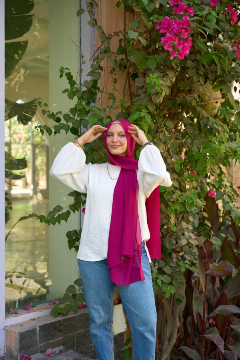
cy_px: 180
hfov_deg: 26.6
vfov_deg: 39.1
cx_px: 120
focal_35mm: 51
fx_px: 507
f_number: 2.8
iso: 100
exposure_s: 1/100
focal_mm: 50.7
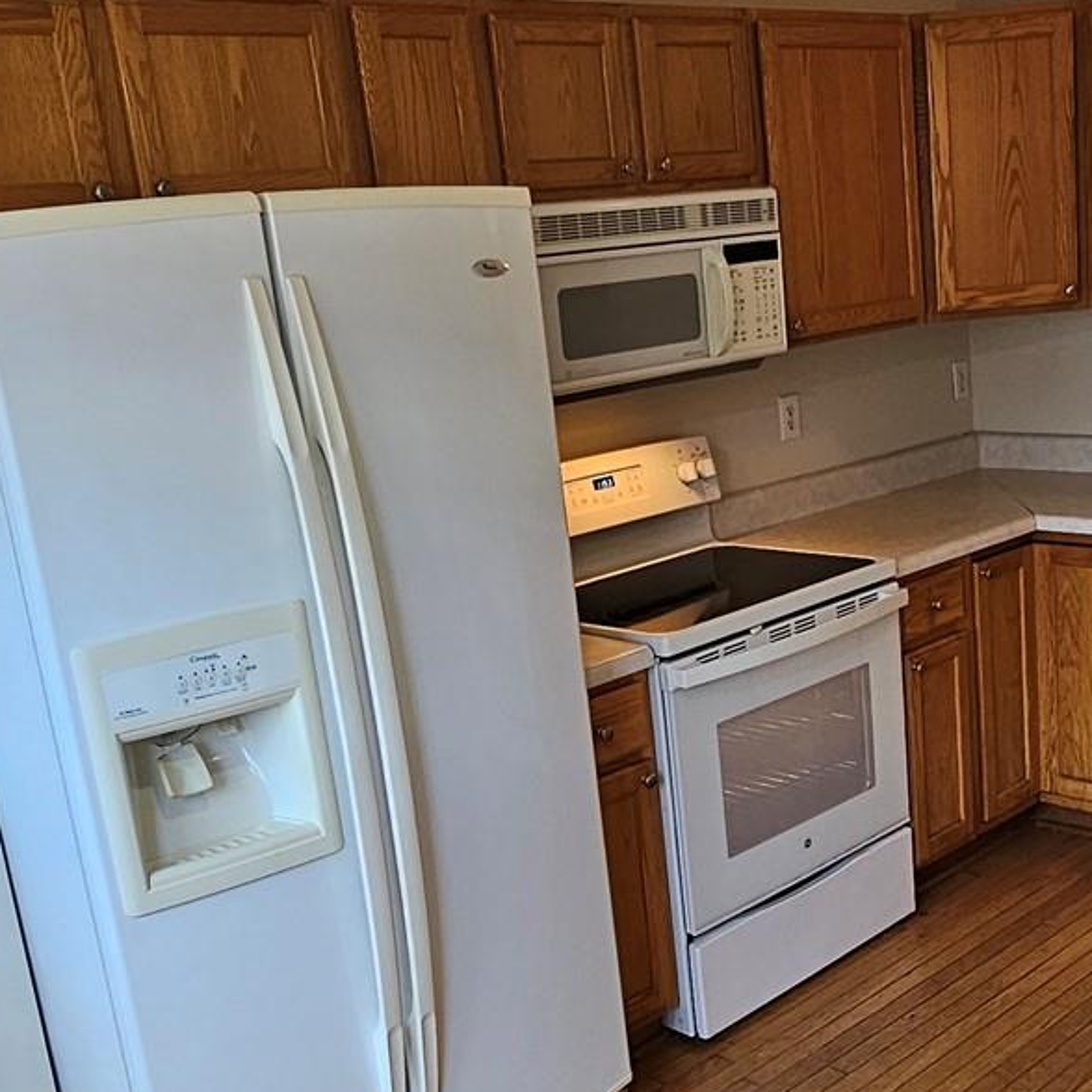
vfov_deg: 41.6
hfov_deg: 41.2
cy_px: 670
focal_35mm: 40
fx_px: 1428
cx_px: 750
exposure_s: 1/60
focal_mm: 2.2
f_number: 2.2
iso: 100
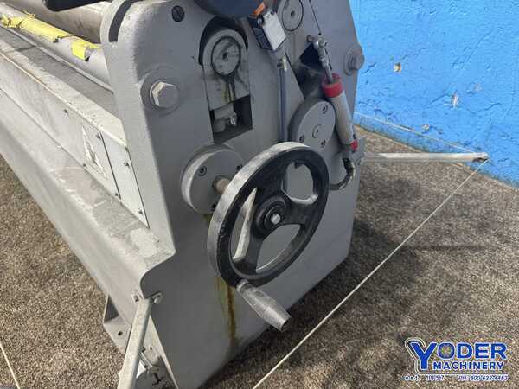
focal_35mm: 24
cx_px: 260
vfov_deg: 56.8
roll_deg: +3.1
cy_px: 194
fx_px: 360
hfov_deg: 71.6
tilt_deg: -38.4
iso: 500
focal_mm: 6.76
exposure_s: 1/60
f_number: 1.78
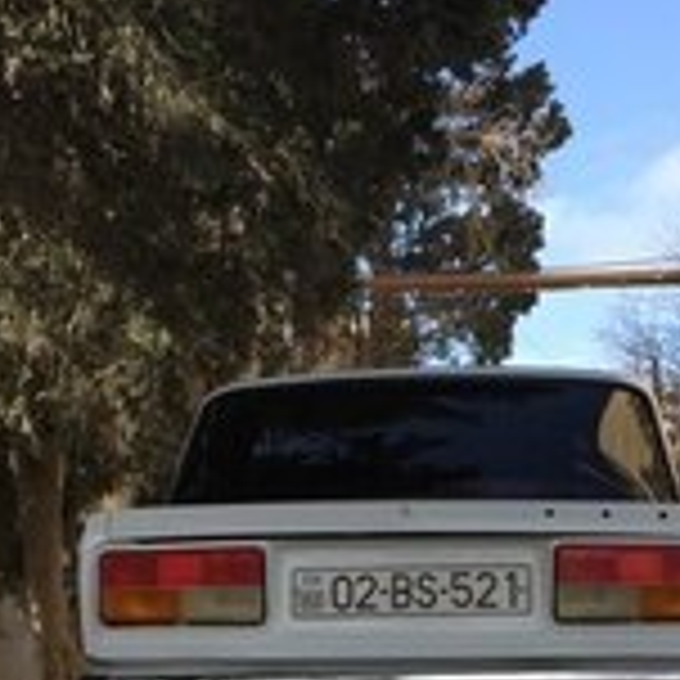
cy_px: 860
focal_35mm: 84
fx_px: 1867
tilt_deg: -2.2
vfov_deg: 19.2
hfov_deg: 20.6
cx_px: 383
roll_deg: +0.3
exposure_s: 1/628
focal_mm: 4.15
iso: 32
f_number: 2.2
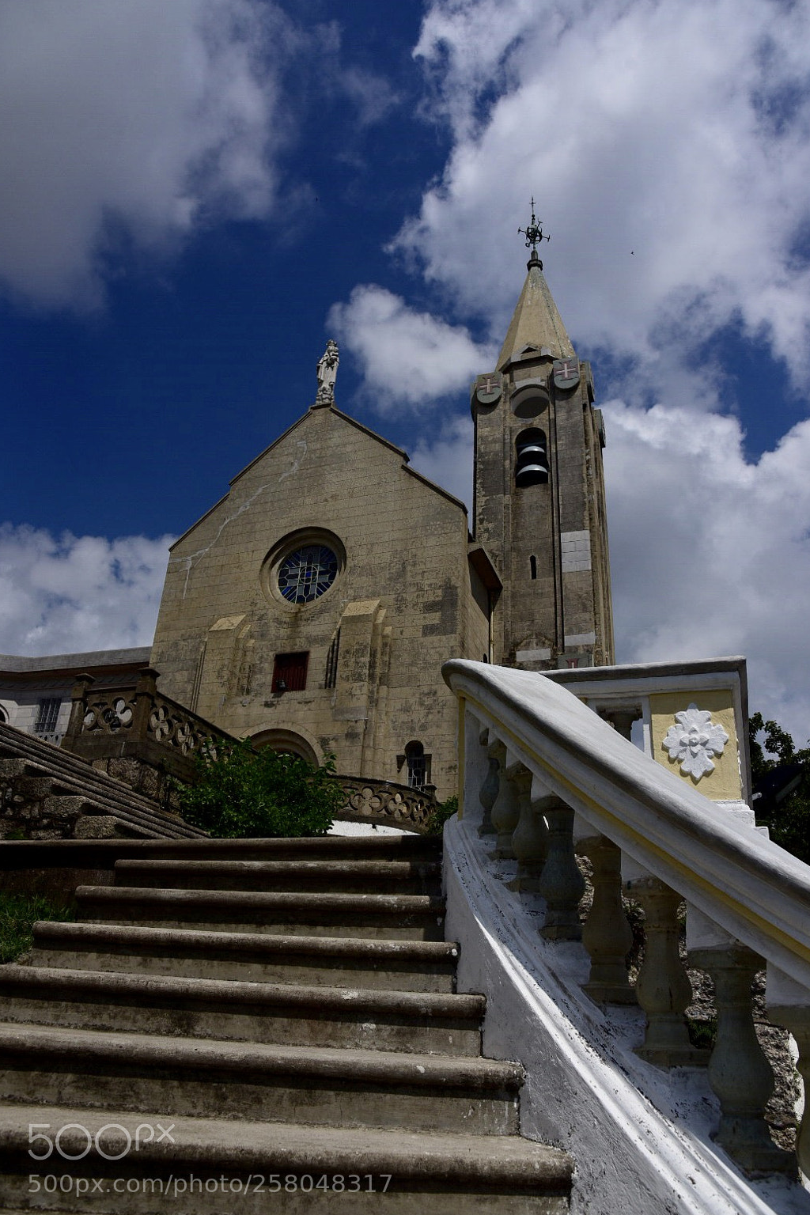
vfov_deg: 71.5
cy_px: 613
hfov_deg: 51.3
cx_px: 401
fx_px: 844
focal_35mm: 25
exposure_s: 1/1600
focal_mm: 24
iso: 100
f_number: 6.3
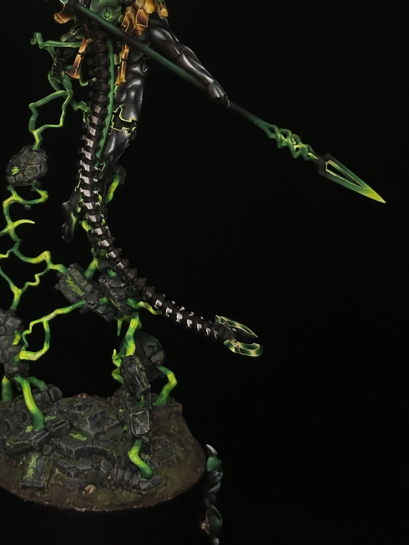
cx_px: 107
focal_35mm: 78
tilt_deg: -10.8
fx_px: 1229
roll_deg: -4.4
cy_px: 123
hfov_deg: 18.8
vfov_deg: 24.7
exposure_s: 1/40
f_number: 1.78
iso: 500
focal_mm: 6.86
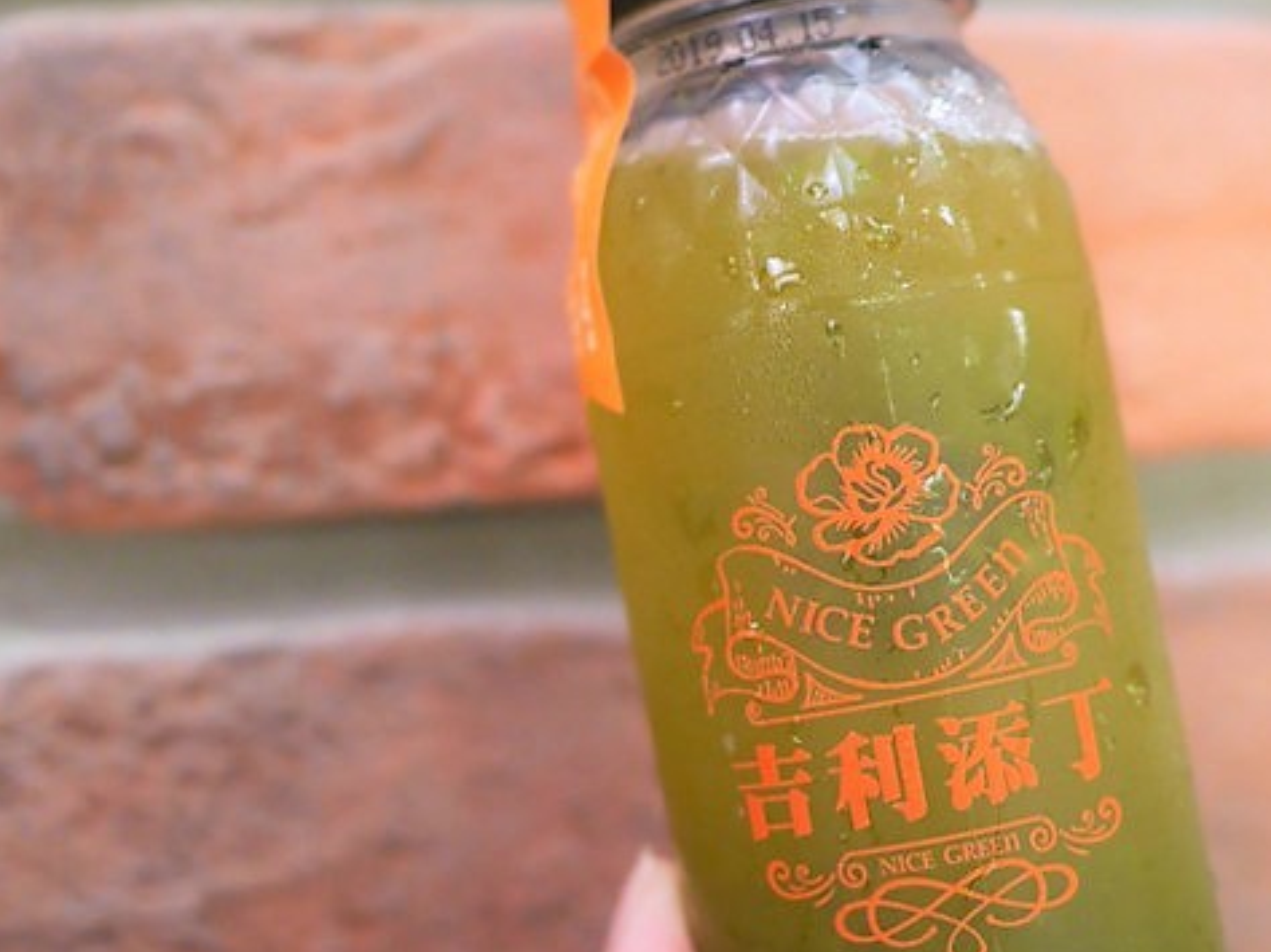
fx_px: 2092
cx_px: 799
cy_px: 554
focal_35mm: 57
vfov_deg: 25.6
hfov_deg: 33.6
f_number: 1.7
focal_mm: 15
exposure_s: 1/60
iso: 800
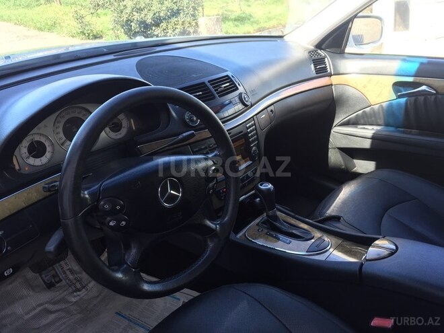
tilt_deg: -21.7
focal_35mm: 29
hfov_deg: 61.7
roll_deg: +5.7
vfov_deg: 48.2
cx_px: 222
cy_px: 166
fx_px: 372
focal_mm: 4.15
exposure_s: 1/100
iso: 40
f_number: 2.2
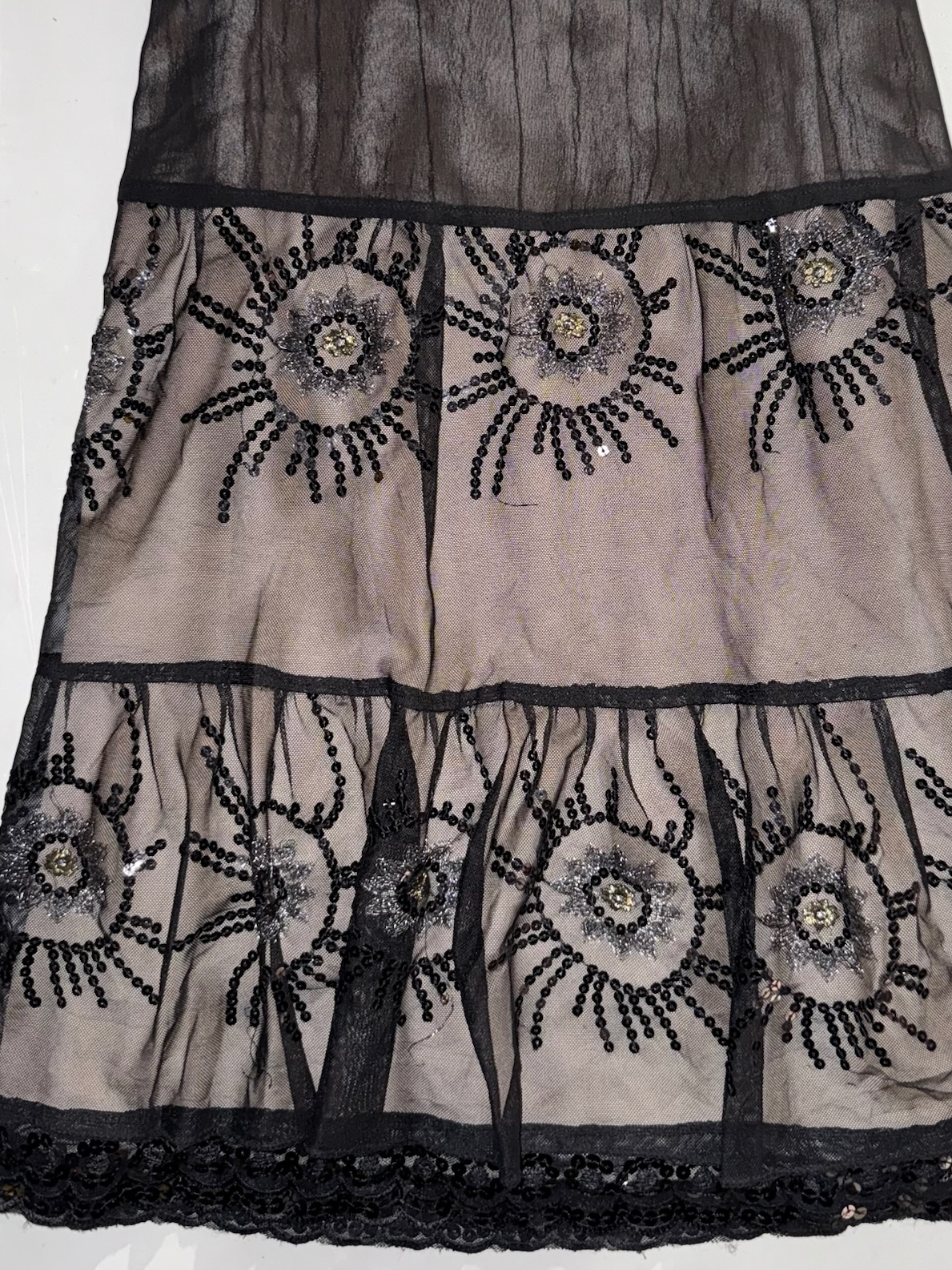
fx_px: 1137
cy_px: 547
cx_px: 558
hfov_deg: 45.3
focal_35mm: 31
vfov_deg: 58.1
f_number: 1.78
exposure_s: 1/17
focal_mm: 6.76
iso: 125
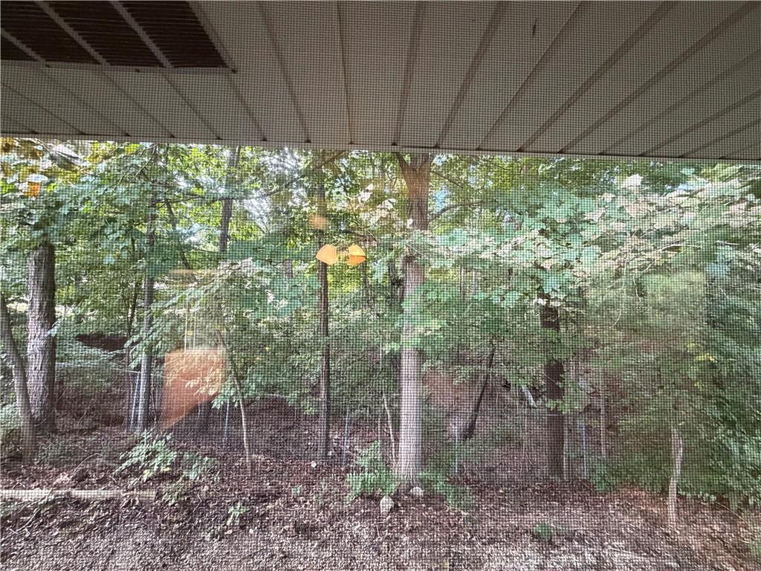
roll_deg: -0.5
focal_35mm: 14
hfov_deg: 102.1
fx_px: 308
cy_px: 286
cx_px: 380
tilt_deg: +2.5
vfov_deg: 85.7
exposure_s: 1/59
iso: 500
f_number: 2.2
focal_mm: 2.22
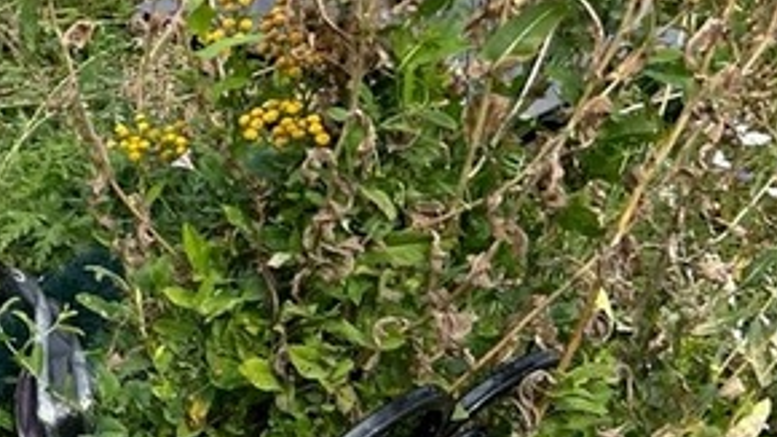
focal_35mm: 100
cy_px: 75
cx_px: -514
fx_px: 2060
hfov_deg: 18.1
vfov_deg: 12.0
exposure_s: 1/2083
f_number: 1.5
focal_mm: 5.7
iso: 50
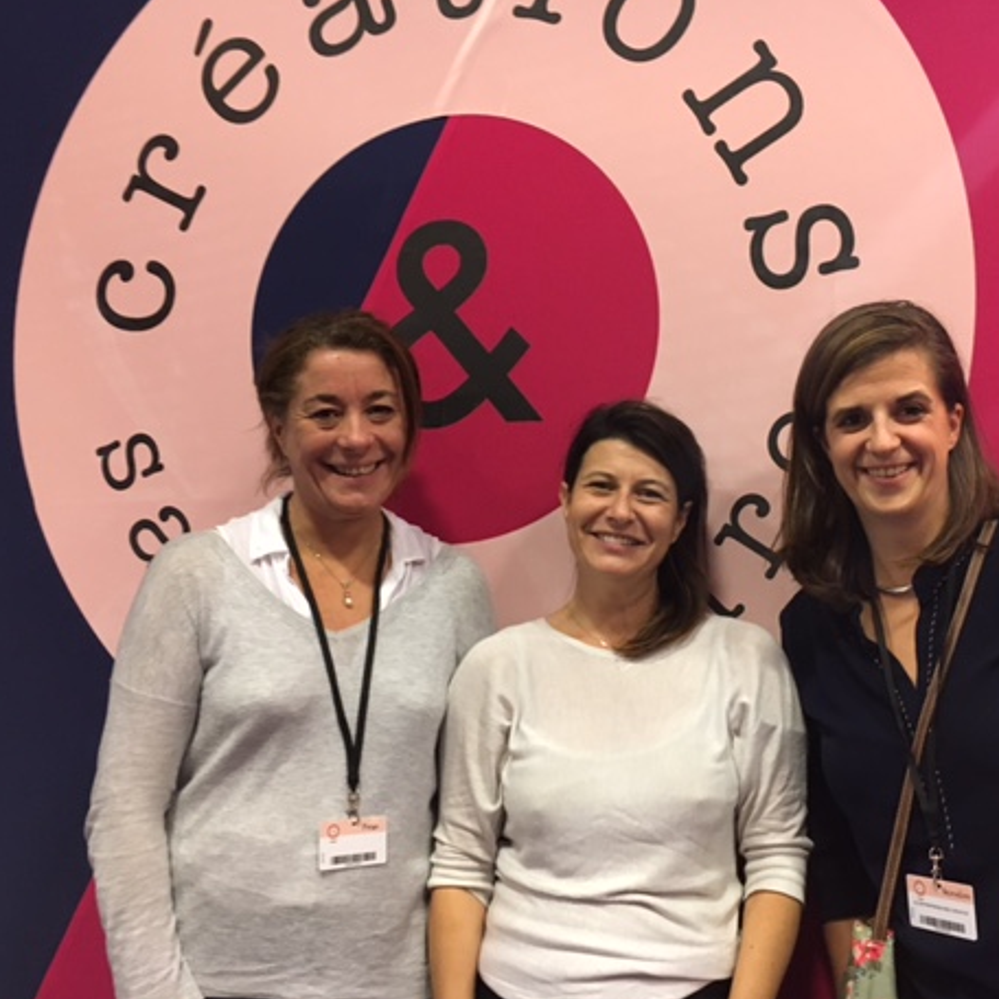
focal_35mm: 36
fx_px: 1175
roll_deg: -0.7
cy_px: 506
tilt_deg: +1.9
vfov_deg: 46.0
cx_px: 585
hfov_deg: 45.9
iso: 200
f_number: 2.2
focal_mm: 4.15
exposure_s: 1/20
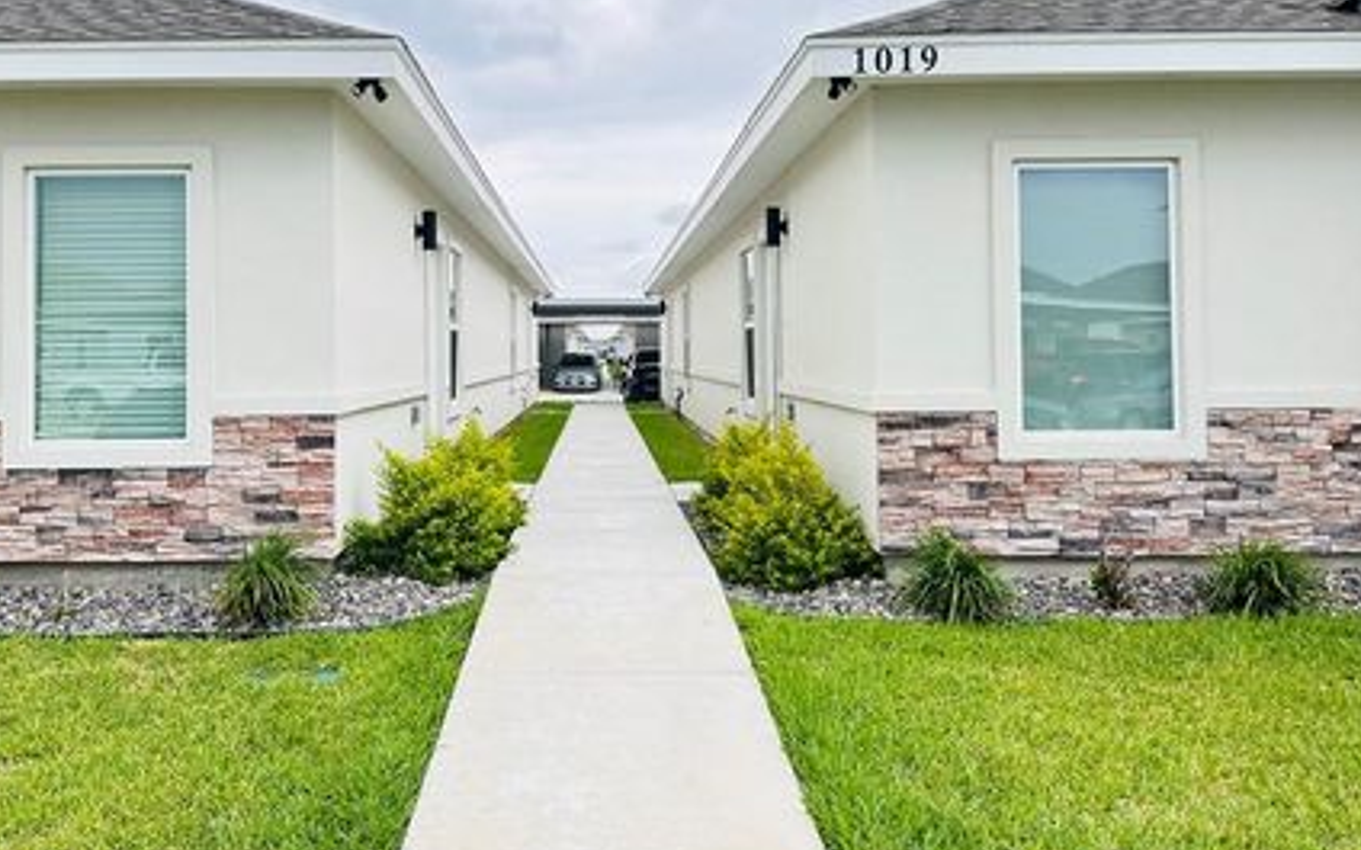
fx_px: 1113
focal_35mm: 30
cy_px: 319
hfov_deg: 62.7
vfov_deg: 41.5
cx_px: 607
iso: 80
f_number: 1.78
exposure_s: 1/663
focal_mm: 6.86
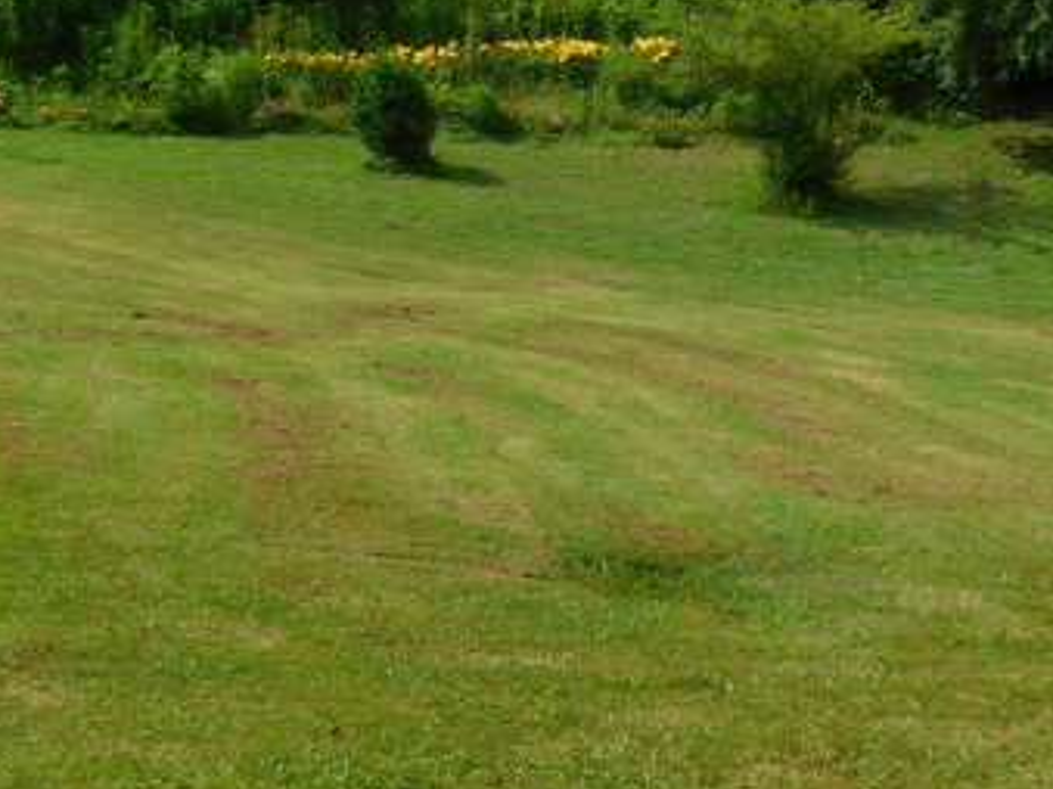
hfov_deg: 32.7
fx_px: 1794
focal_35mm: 59
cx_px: 477
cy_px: 112
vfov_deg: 24.2
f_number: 3.2
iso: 125
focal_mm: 5.3
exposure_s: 1/1000
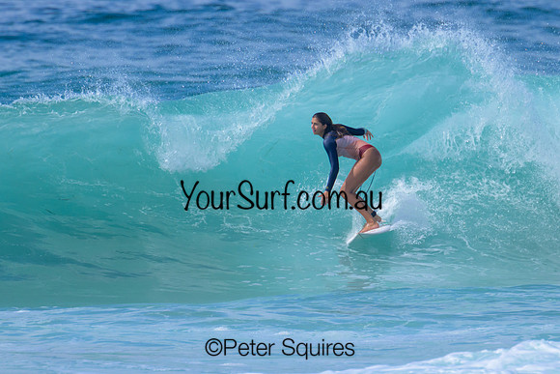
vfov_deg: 1.3
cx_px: 318
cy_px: 244
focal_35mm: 1094
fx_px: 17024
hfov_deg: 1.9
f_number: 11
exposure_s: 1/2000
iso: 640
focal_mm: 800
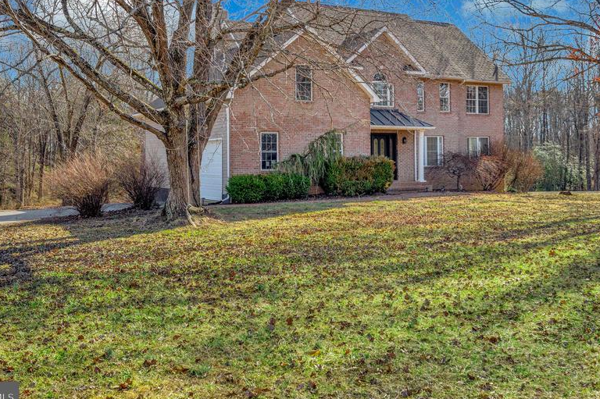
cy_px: 144
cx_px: 333
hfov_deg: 48.4
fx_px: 666
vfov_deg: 33.2
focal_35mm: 40
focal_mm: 30
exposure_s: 1/250
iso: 100
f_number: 5.6
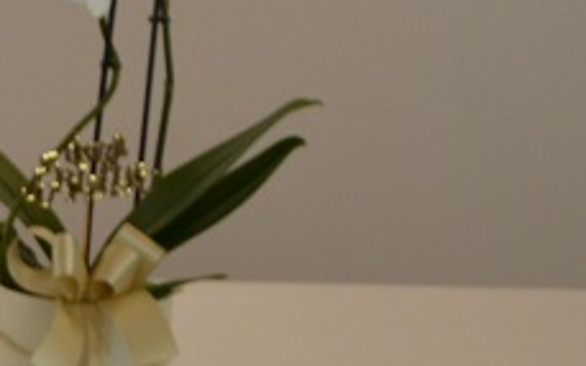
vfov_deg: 5.1
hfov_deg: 7.6
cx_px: -844
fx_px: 4087
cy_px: 261
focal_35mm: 256
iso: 800
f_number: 4.2
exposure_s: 1/60
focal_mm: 32
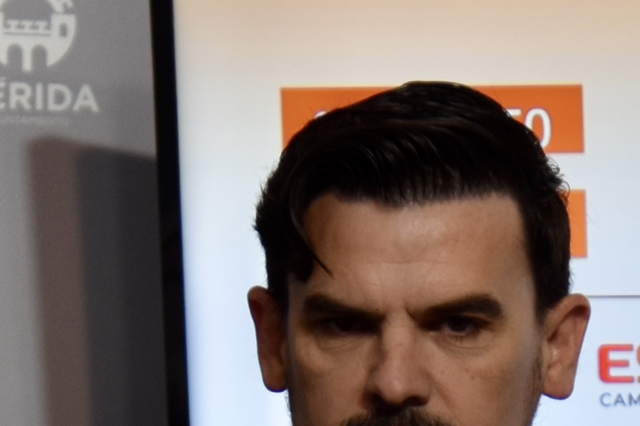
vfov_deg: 2.5
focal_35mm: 546
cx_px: 482
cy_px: 859
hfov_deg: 3.8
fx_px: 9705
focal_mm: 70
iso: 400
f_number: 4.5
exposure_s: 1/80
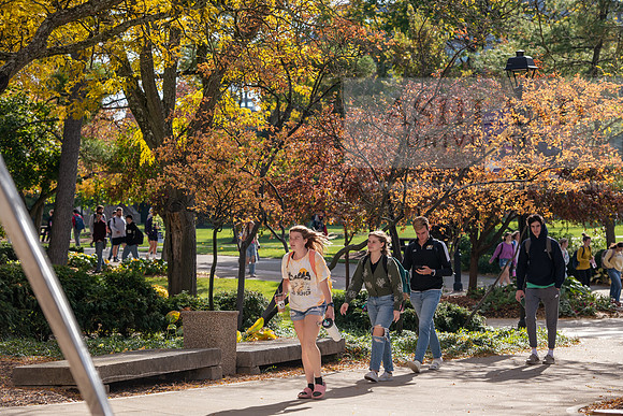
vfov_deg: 12.5
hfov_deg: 18.6
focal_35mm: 110
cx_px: 312
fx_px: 1904
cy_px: 208
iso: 200
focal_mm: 110
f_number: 5.6
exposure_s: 1/400
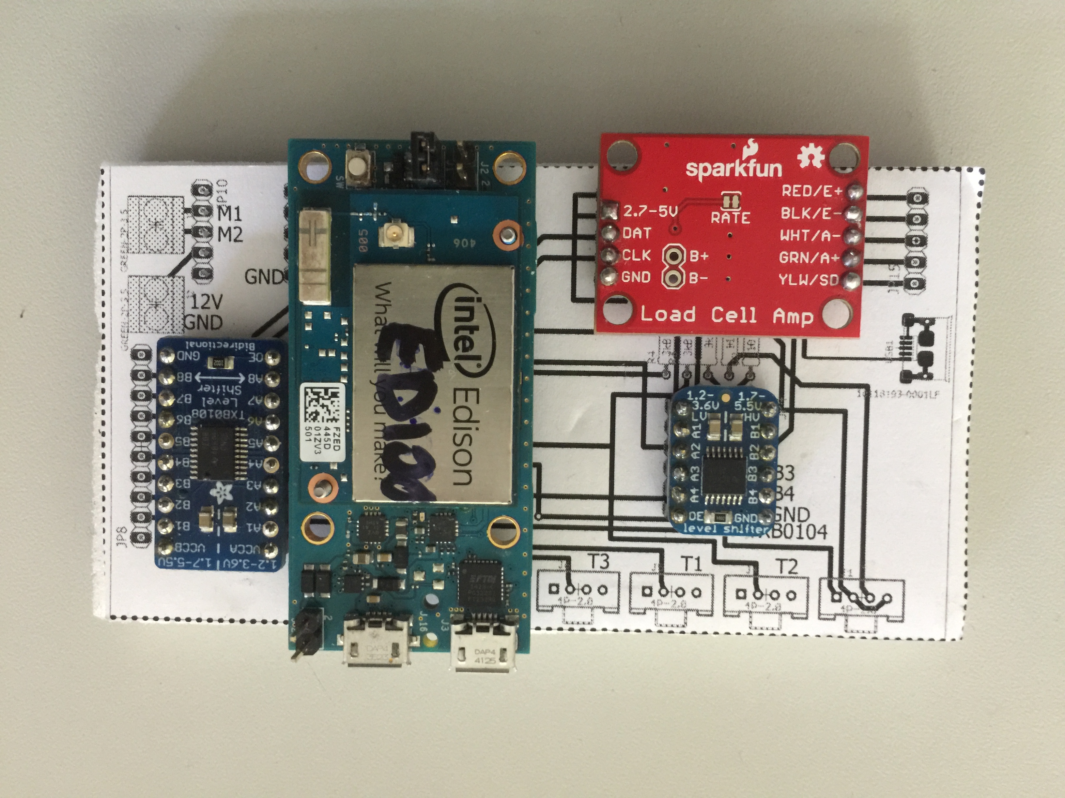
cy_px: 399
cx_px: 532
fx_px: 892
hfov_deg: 61.7
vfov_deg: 48.2
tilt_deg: -87.1
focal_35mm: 29
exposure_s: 1/8
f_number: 2.2
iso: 125
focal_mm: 4.15
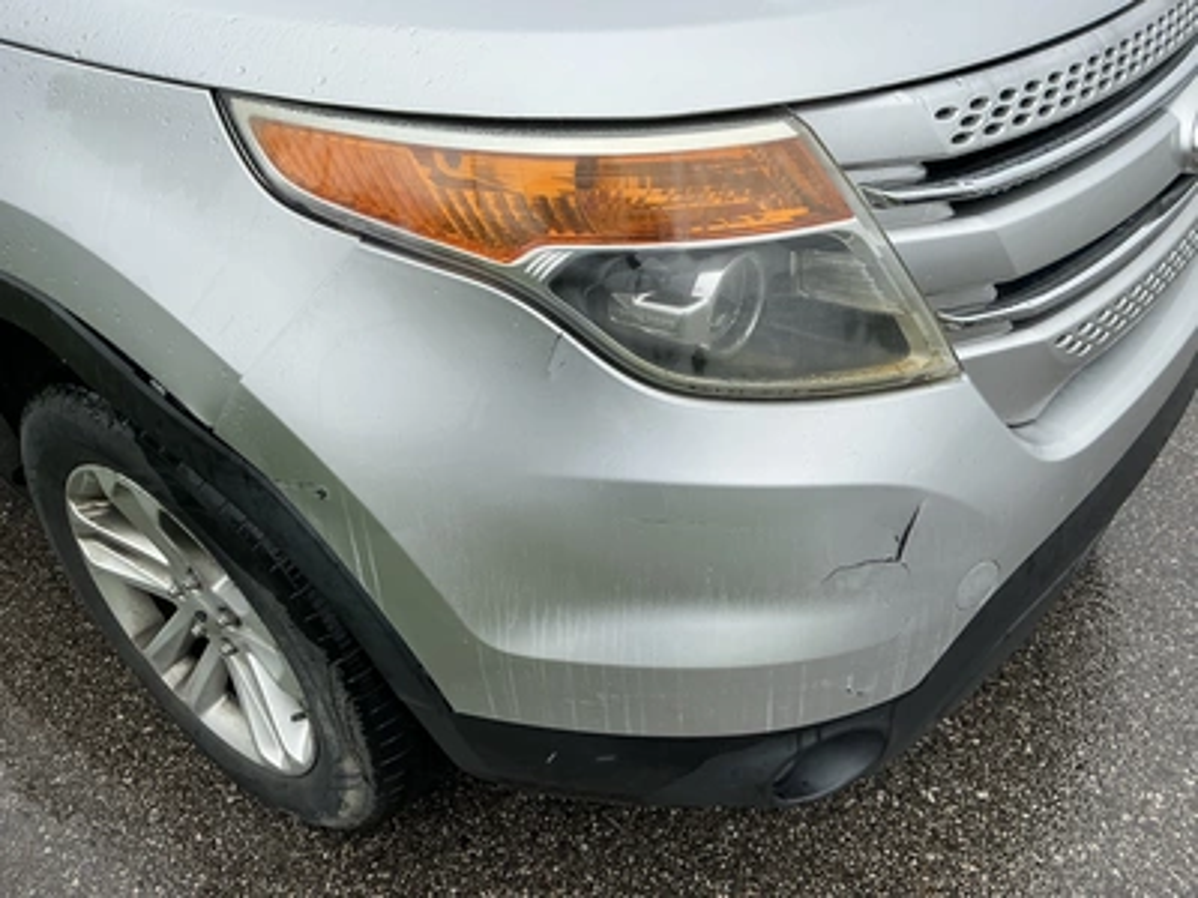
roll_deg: +5.2
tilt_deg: -32.1
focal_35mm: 28
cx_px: 599
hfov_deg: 63.4
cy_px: 449
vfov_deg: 49.7
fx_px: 969
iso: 25
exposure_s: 1/666
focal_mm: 3
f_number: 1.8
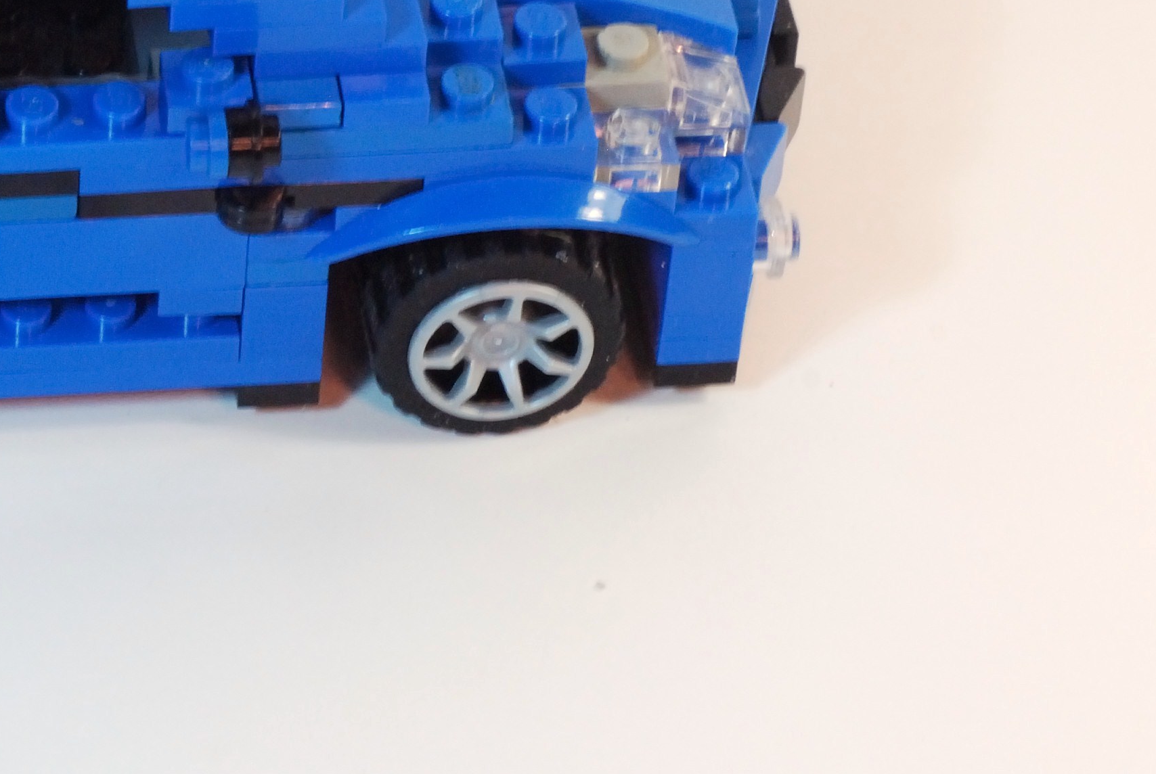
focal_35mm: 170
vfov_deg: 8.1
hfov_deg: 11.9
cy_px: 137
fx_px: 5466
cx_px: 2
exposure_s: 1/25
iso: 800
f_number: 14
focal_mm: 50
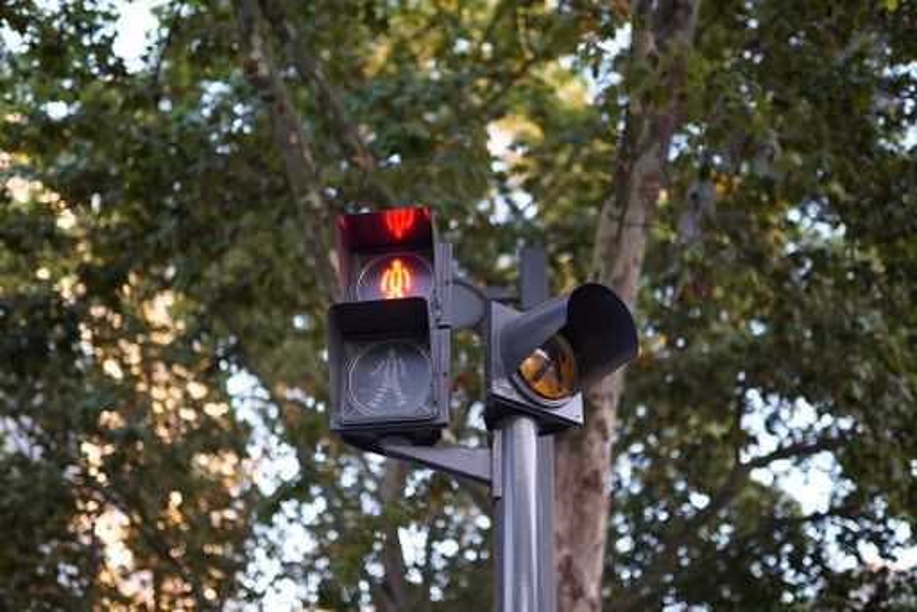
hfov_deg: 54.4
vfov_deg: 37.9
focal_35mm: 35
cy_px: 306
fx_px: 892
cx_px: 458
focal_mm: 35
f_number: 1.4
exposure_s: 1/100
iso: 100
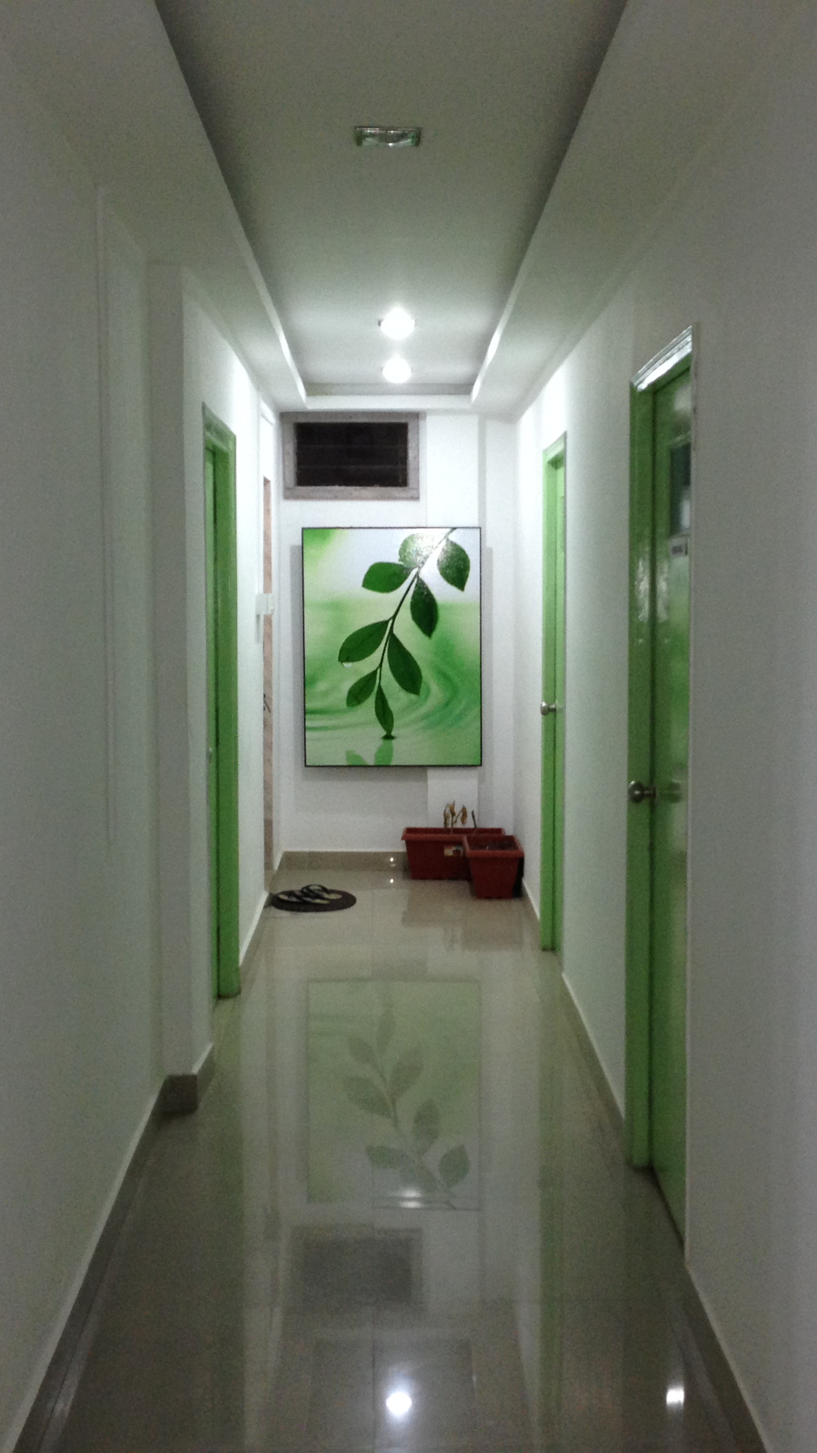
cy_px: 727
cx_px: 449
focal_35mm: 48
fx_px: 1849
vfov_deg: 42.9
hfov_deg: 24.9
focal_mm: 4.12
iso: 160
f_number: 2.4
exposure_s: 1/20
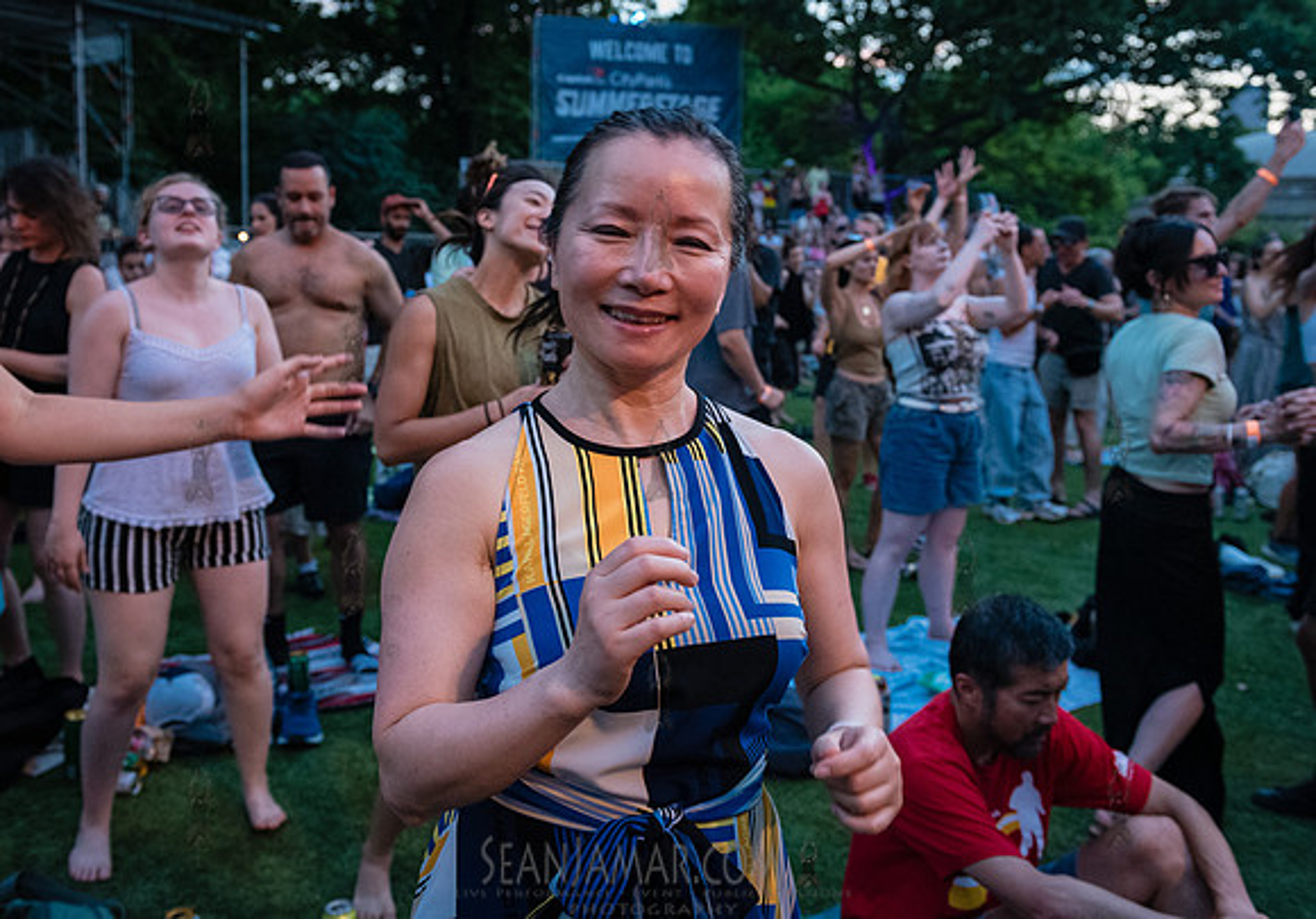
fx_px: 1226
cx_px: 629
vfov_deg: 41.0
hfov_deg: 56.4
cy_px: 400
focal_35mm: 33
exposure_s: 1/200
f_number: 3.5
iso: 4000
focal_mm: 28
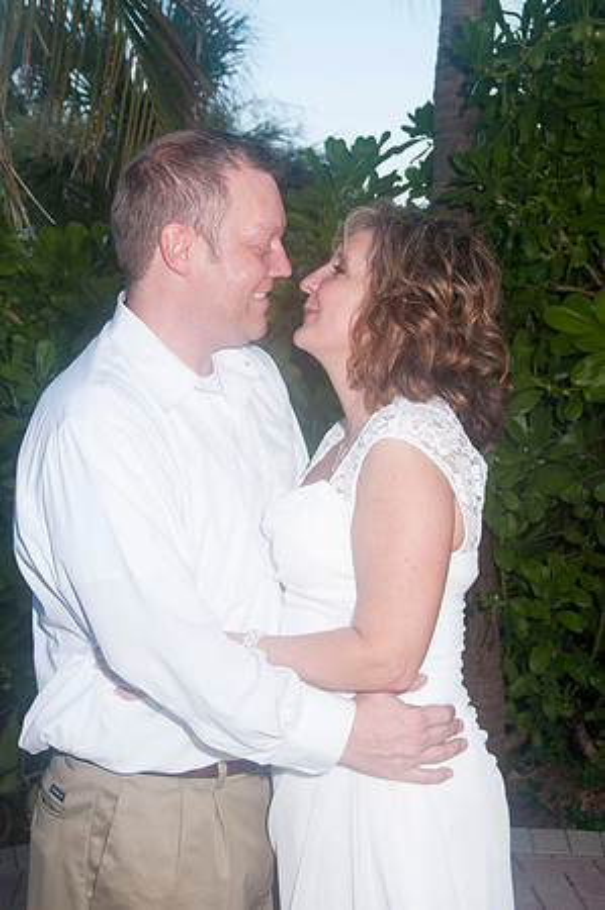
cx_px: 302
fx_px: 1592
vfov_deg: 31.9
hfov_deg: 21.5
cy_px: 455
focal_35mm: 63
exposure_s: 1/125
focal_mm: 42
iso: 200
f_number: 9
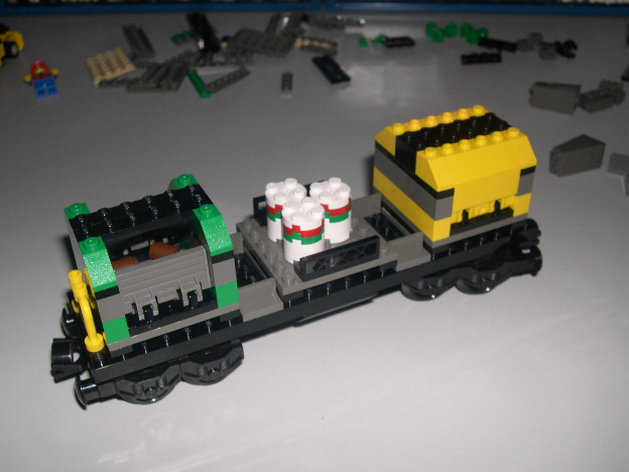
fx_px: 709
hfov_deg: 47.9
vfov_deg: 36.8
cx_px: 313
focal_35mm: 39
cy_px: 239
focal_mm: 8
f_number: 7.6
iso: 100
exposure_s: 1/60
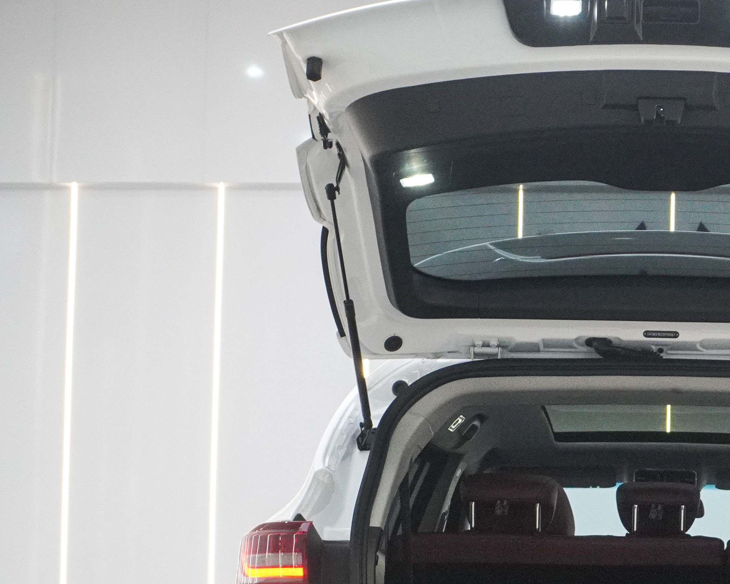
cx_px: 662
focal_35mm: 79
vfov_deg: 18.9
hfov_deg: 23.4
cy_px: 563
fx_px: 1712
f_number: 6.3
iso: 1600
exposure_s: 1/80
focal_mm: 21
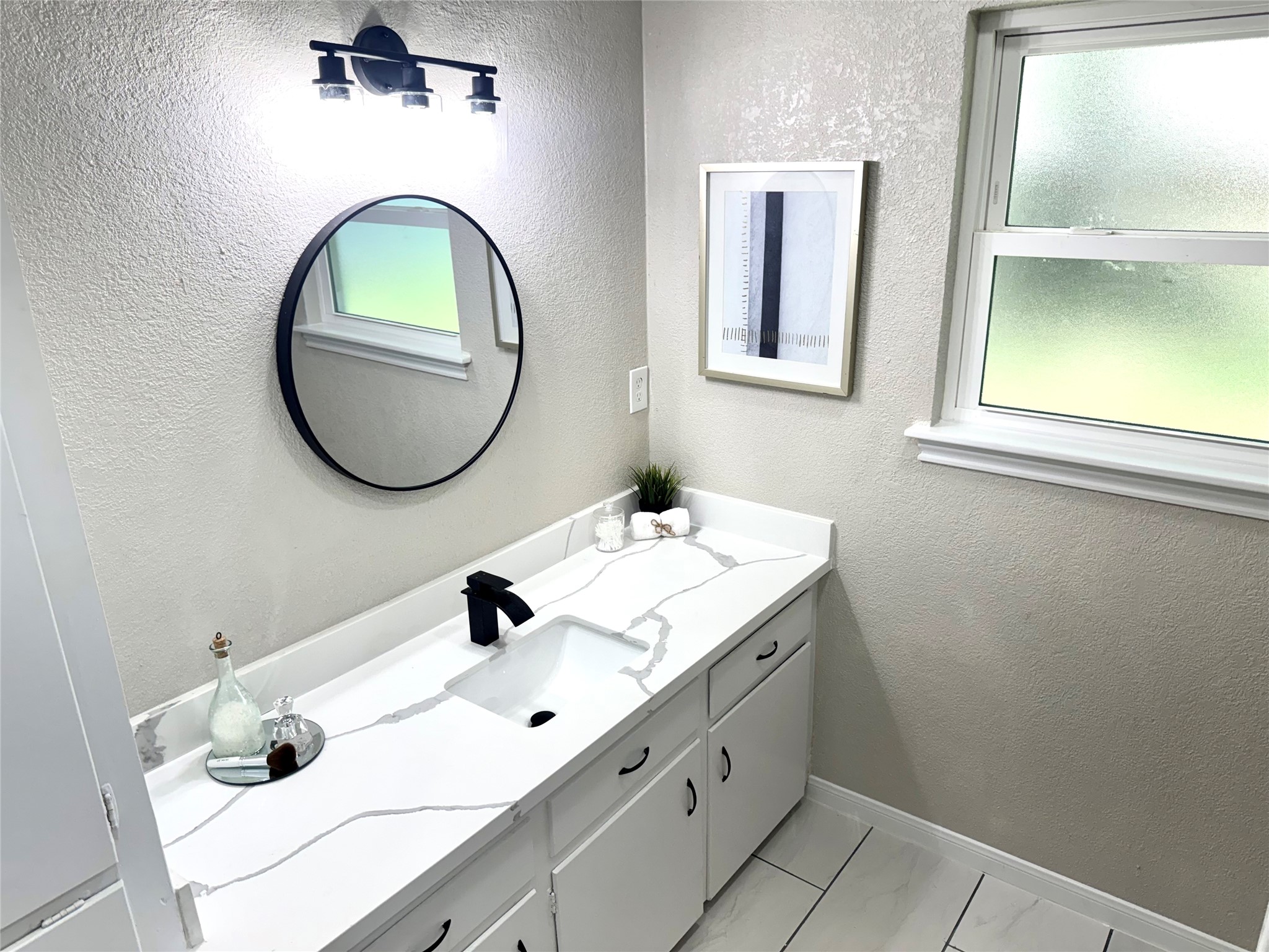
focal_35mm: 24
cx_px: 634
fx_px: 880
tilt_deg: -19.8
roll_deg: +1.2
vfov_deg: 56.8
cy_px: 476
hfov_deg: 71.6
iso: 80
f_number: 1.78
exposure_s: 1/287
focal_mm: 6.76
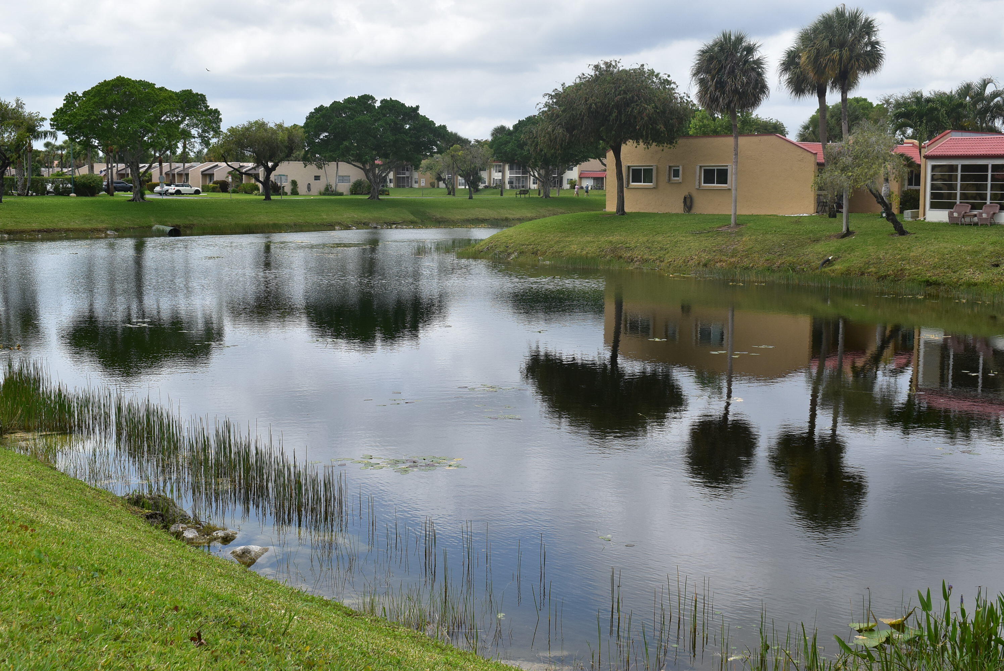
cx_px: 502
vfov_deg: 29.0
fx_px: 1298
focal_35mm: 46
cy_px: 336
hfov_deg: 42.3
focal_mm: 31
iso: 400
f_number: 11
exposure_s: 1/500
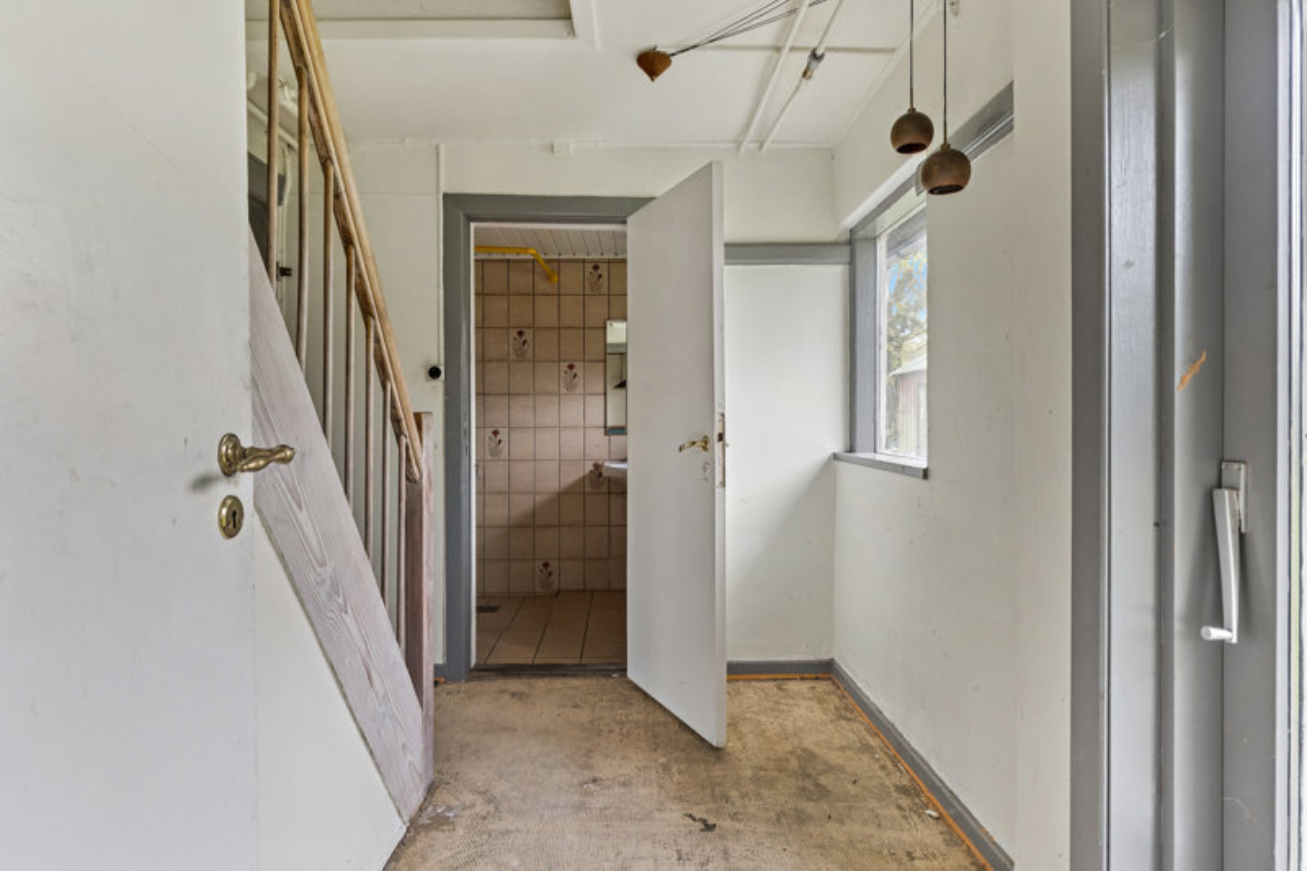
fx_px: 735
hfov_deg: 83.3
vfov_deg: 61.3
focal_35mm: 20
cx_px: 654
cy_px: 436
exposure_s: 1/13
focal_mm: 13.5
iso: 200
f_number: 8
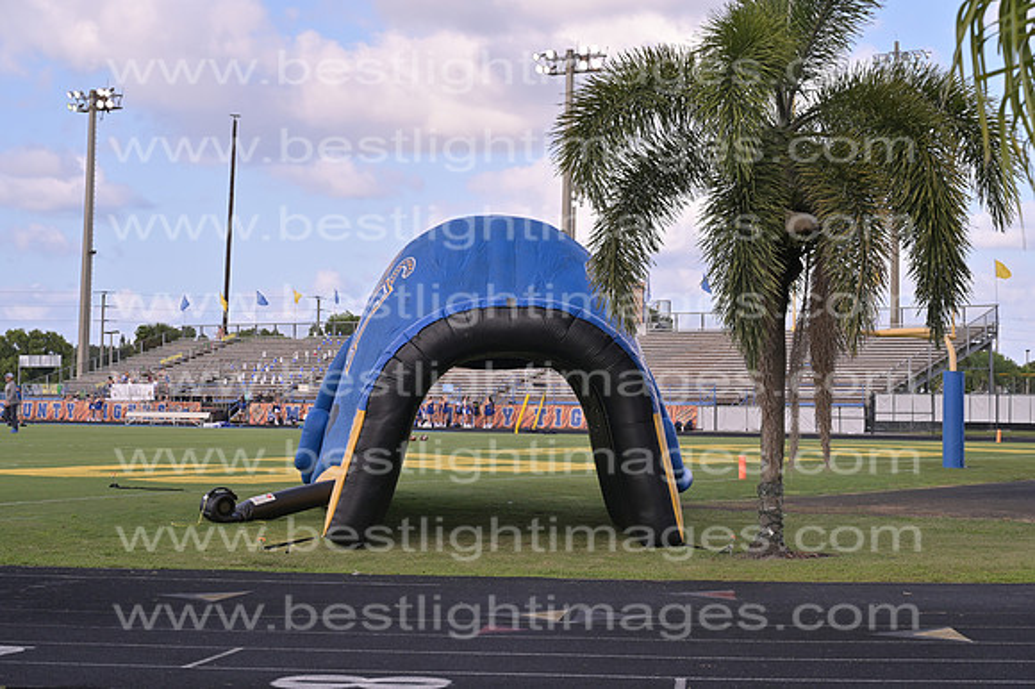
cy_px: 344
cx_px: 518
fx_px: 2011
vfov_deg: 19.4
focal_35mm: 70
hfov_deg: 28.9
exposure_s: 1/250
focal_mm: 70
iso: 125
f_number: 8
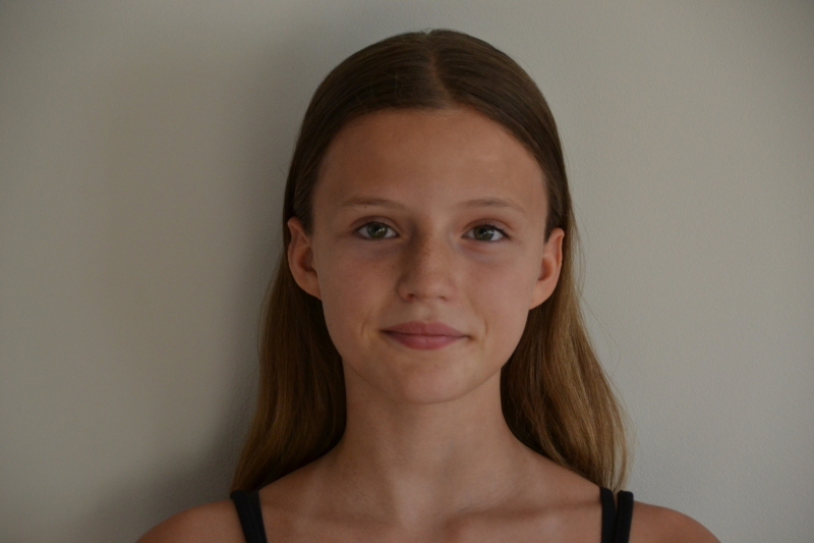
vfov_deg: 8.2
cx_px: 407
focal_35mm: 168
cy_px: 272
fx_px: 3798
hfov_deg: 12.2
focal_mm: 112
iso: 1000
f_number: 5.3
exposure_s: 1/60
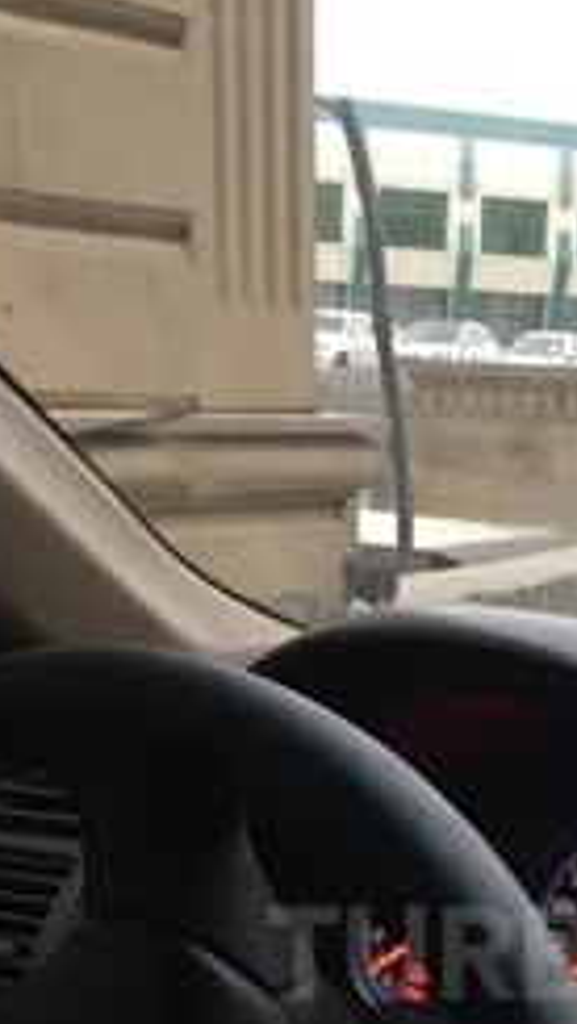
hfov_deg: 18.3
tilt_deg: -18.4
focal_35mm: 64
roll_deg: -3.3
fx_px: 1739
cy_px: 953
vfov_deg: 31.1
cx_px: 590
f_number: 2.2
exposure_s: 1/33
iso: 80
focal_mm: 4.15
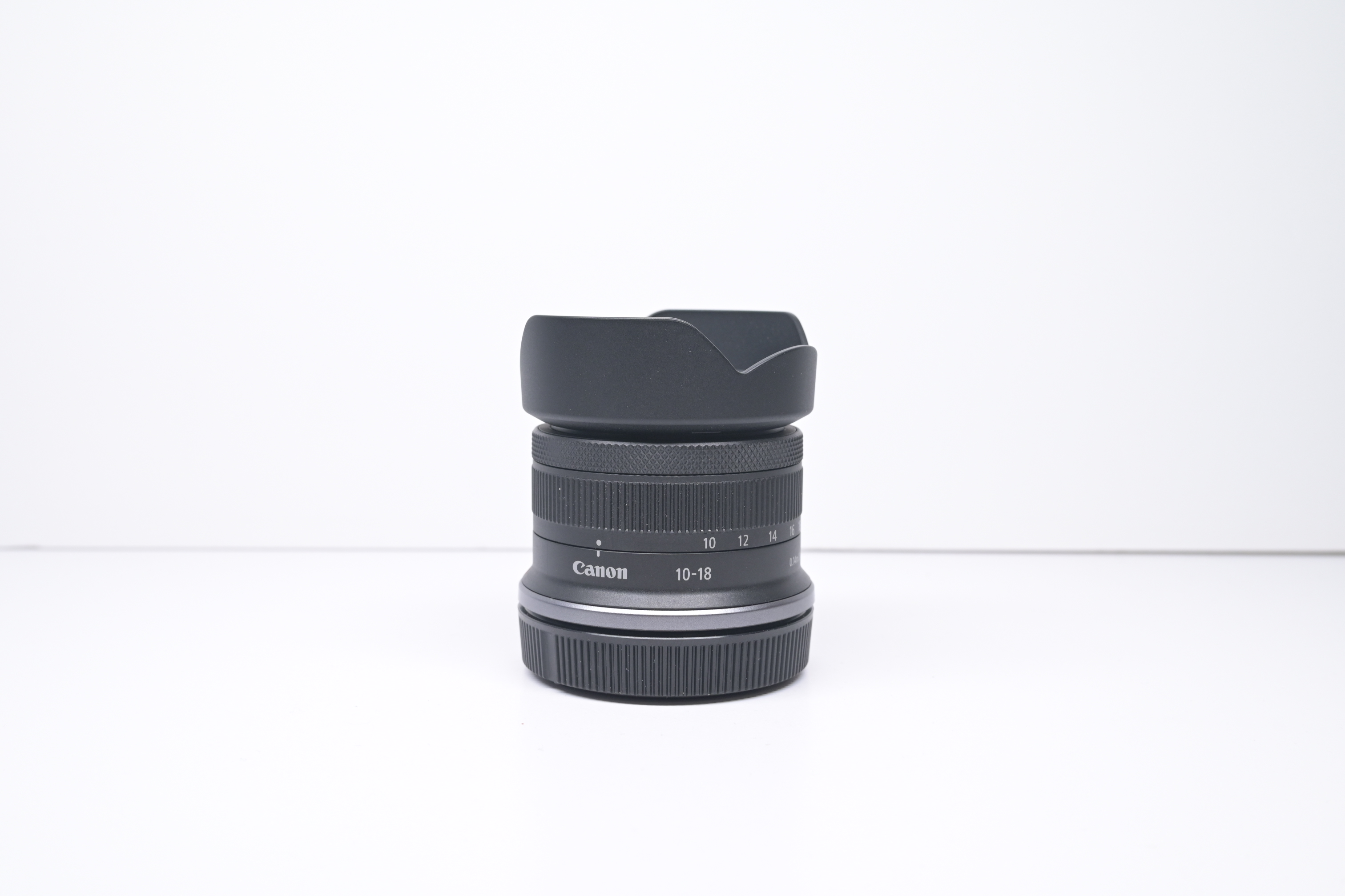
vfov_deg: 33.4
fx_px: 1494
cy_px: 448
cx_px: 672
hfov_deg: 48.5
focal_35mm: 40
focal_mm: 40
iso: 640
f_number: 9
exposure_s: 1/40
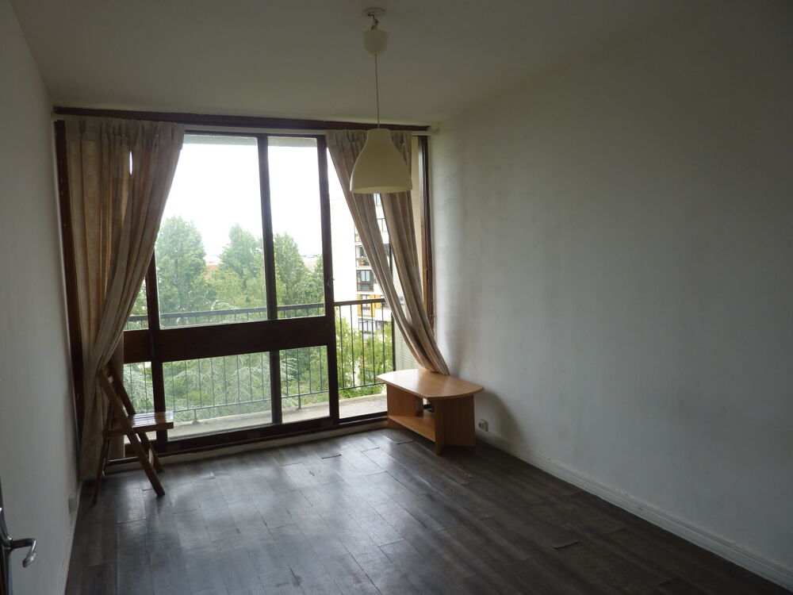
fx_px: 573
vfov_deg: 54.9
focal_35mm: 25
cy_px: 298
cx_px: 396
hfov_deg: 69.4
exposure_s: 1/100
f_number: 3.3
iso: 80
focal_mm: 4.1
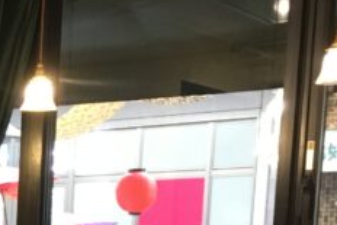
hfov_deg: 14.1
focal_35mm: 133
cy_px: 456
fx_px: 1246
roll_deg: -1.7
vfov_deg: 9.6
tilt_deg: -7.8
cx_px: -212
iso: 125
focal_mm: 4.15
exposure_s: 1/30
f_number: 2.2
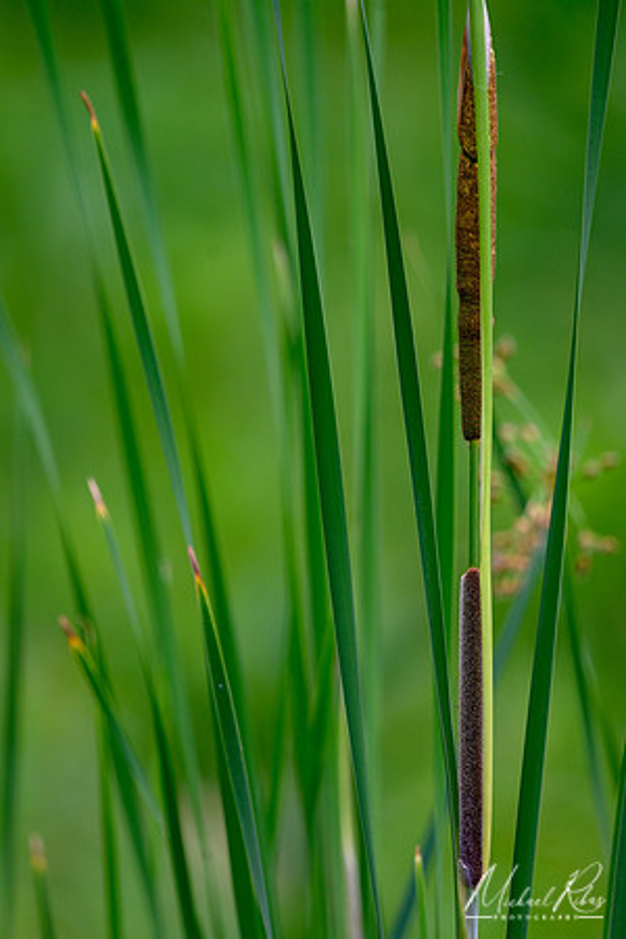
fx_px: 15649
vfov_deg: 3.4
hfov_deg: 2.3
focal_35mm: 600
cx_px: 313
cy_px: 470
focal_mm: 400
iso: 400
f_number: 6.3
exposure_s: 1/100
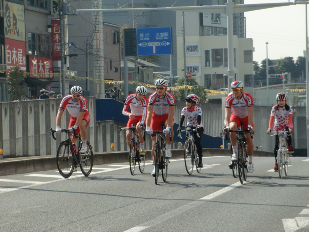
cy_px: 116
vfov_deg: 8.8
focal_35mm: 168
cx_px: 154
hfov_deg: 11.8
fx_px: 1500
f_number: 4.8
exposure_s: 1/1000
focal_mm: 30.1
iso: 125
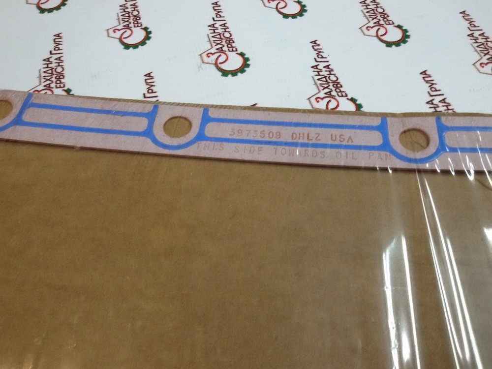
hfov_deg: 58.4
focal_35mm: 31
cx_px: 246
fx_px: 441
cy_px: 184
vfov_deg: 45.4
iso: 160
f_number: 2.4
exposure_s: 1/25
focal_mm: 2.93
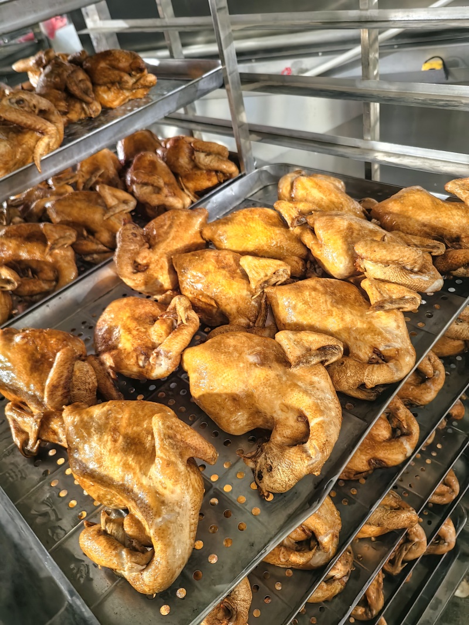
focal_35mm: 27
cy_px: 312
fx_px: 488
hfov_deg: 51.3
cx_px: 234
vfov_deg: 65.3
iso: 250
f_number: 1.4
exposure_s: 1/33.3
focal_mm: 5.75
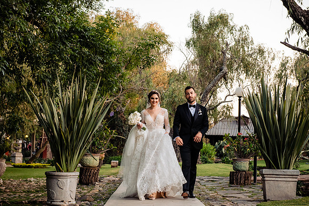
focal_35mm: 70
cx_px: 154
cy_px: 103
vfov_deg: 19.5
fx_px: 601
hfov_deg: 28.8
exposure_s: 1/250
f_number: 5.6
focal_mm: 70
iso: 1600
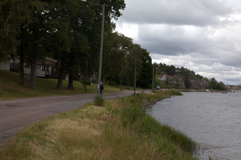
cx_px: 120
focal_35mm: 58
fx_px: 388
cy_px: 80
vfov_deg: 23.4
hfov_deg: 34.5
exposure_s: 1/250
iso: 200
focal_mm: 60
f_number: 8
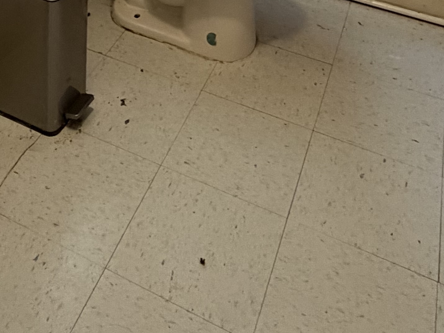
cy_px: -285
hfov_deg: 33.4
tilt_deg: -10.1
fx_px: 718
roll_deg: -1.4
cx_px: 92
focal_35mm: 56
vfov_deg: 19.1
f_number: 2.2
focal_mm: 2.22
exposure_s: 1/60
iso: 320
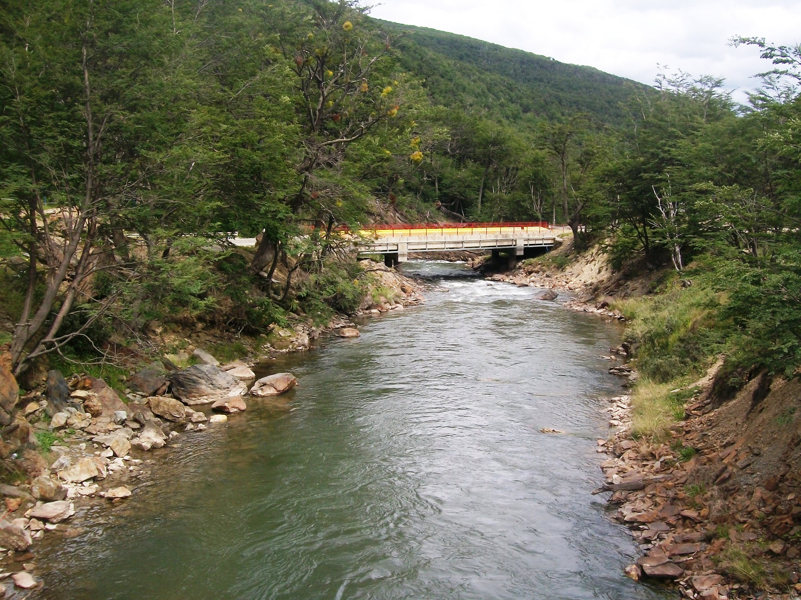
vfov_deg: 39.7
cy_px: 300
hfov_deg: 51.4
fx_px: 833
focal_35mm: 36
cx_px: 400
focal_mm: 6
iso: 80
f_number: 4.8
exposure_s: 1/320
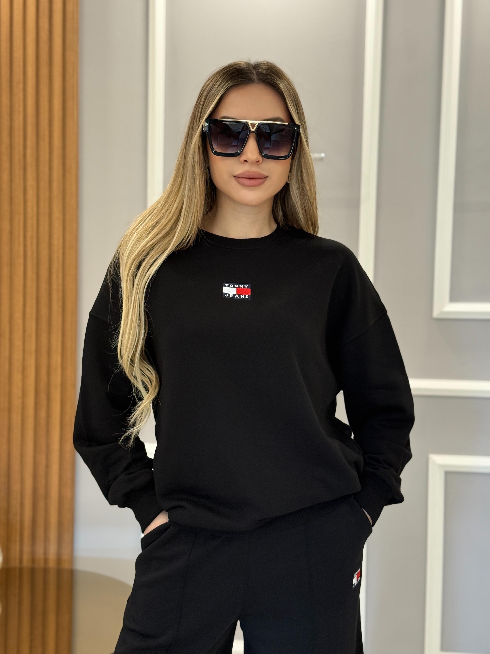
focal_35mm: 48
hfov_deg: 30.3
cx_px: 245
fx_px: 906
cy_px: 327
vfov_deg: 39.7
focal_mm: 6.76
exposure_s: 1/60
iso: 100
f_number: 1.78
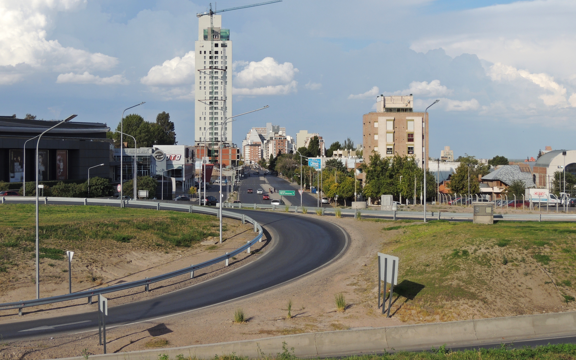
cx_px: 287
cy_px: 148
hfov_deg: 34.5
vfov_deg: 22.0
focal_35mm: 59
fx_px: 926
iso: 100
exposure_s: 1/1250
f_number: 3.7
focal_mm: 9.8
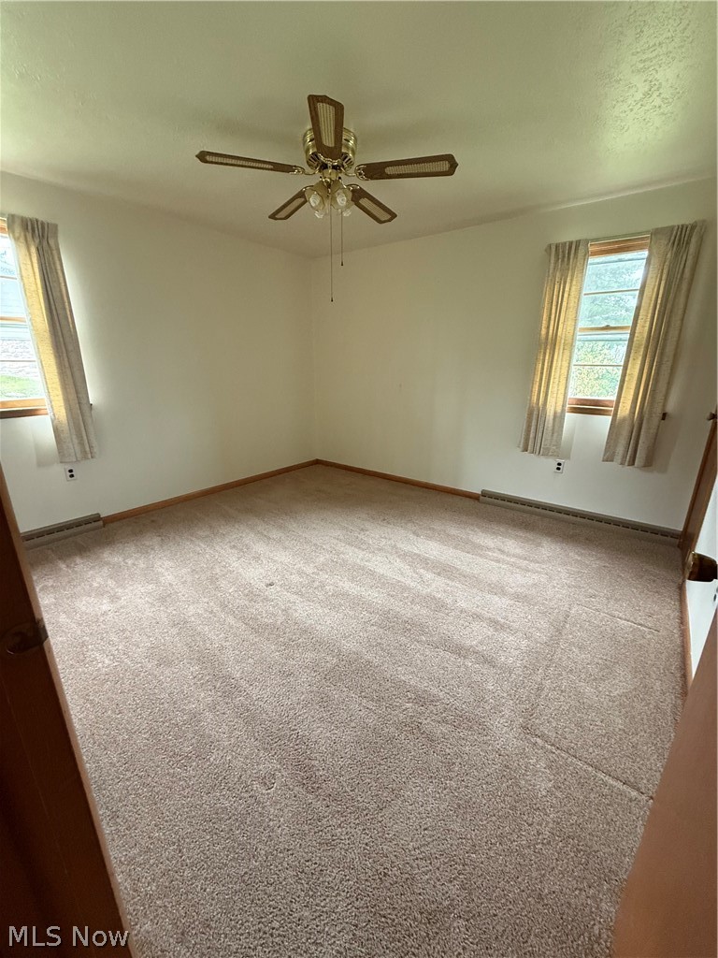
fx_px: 387
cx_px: 359
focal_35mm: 14
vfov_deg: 102.1
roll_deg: -0.7
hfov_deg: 85.7
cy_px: 479
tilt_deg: -16.3
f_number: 2.2
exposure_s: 1/60
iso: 500
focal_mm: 2.22
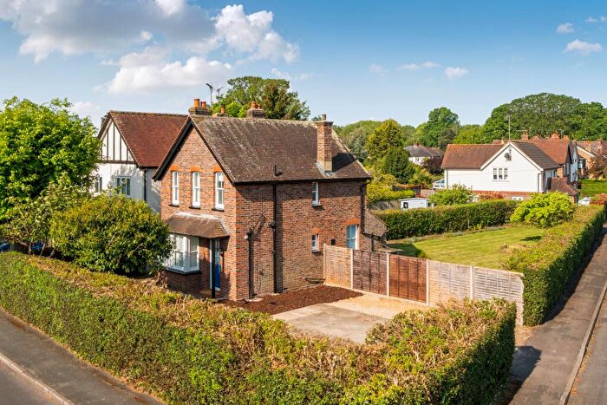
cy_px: 202
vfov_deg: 36.9
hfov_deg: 53.1
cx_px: 304
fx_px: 607
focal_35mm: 36
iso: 400
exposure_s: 1/400
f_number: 8
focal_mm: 24
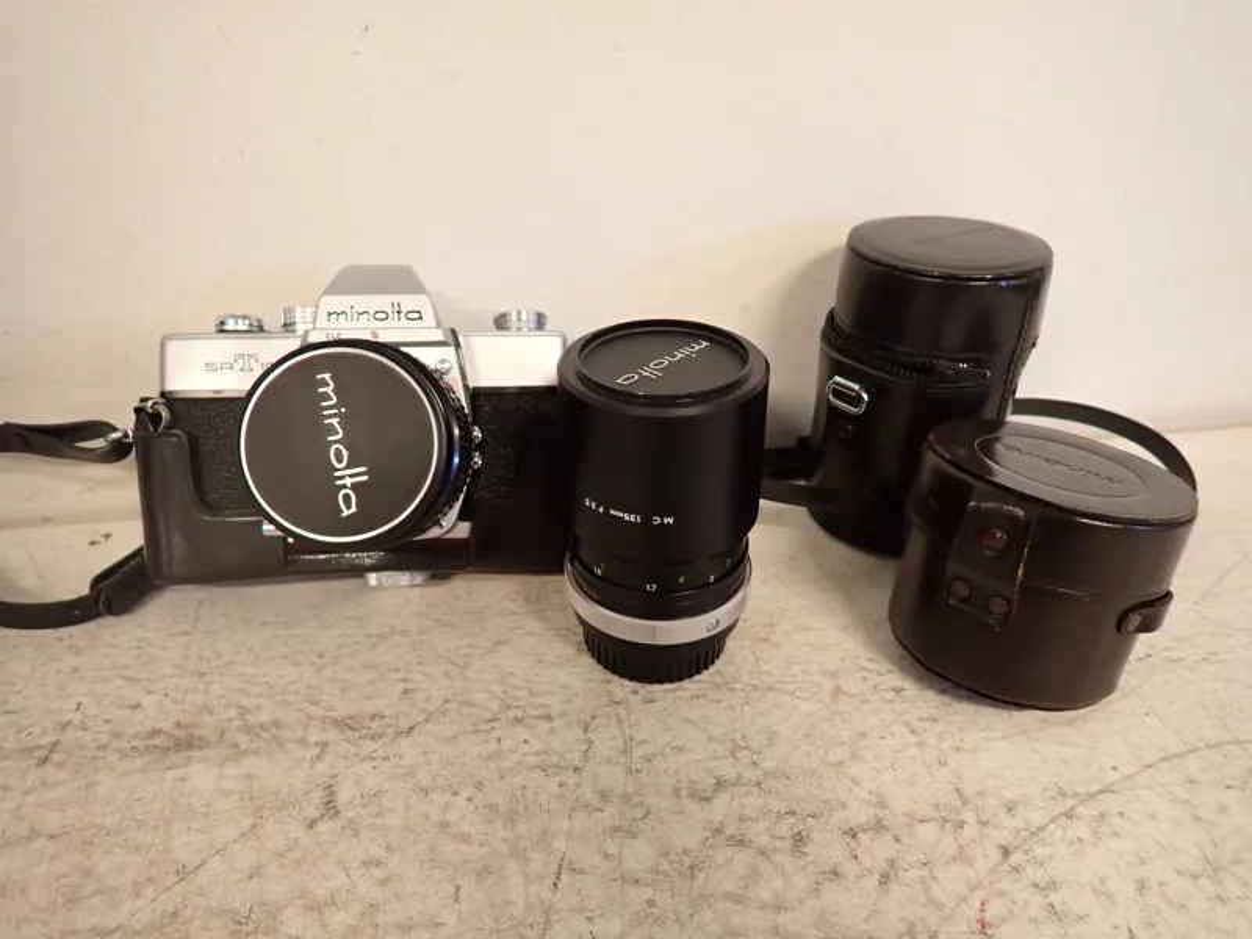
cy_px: 470
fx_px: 687
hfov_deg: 84.7
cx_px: 626
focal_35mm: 19
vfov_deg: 68.7
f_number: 2
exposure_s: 1/30
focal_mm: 3.33
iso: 500
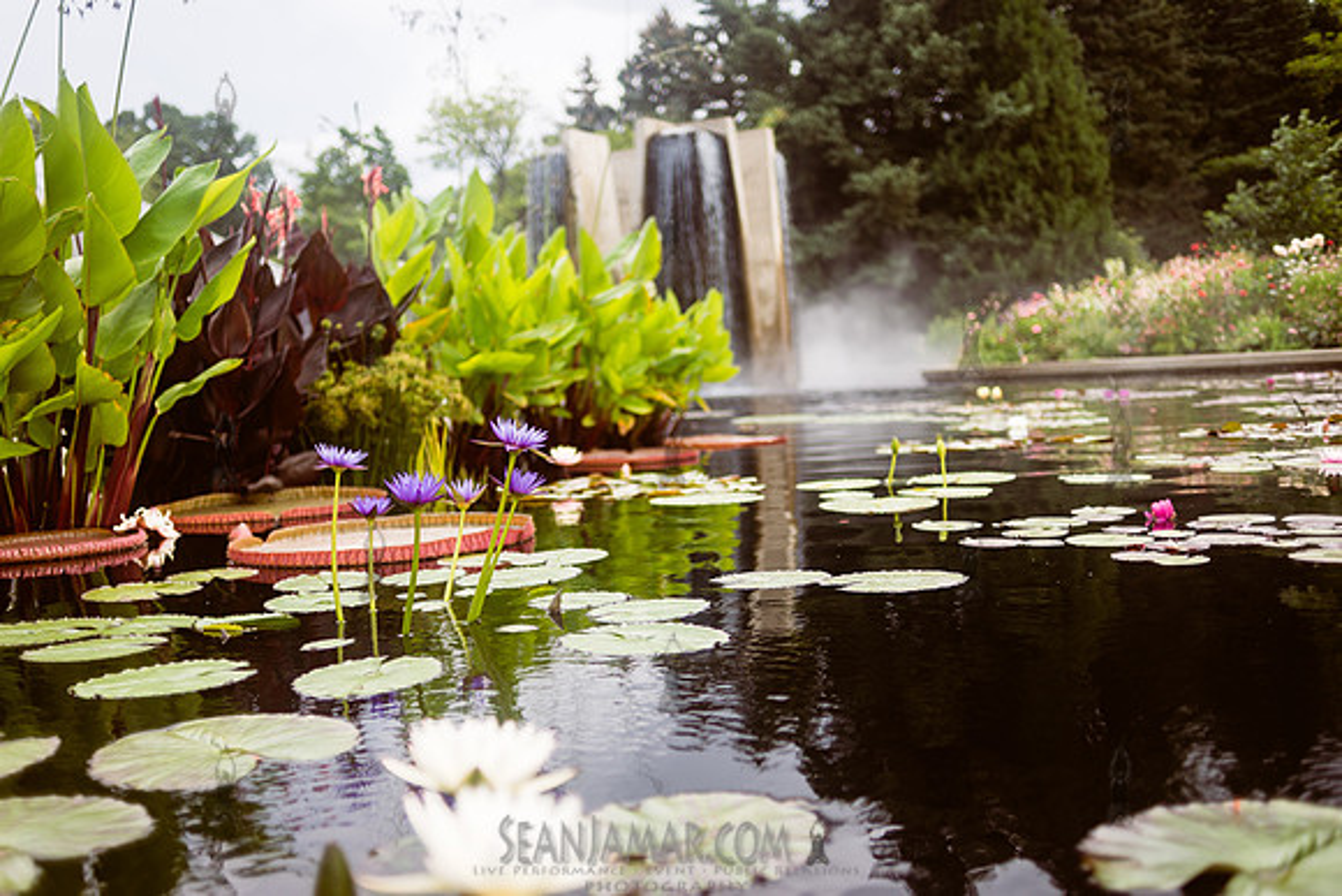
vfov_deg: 37.9
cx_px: 671
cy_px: 448
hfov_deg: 54.4
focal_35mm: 35
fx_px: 1305
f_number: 2
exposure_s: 1/500
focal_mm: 35
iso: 100
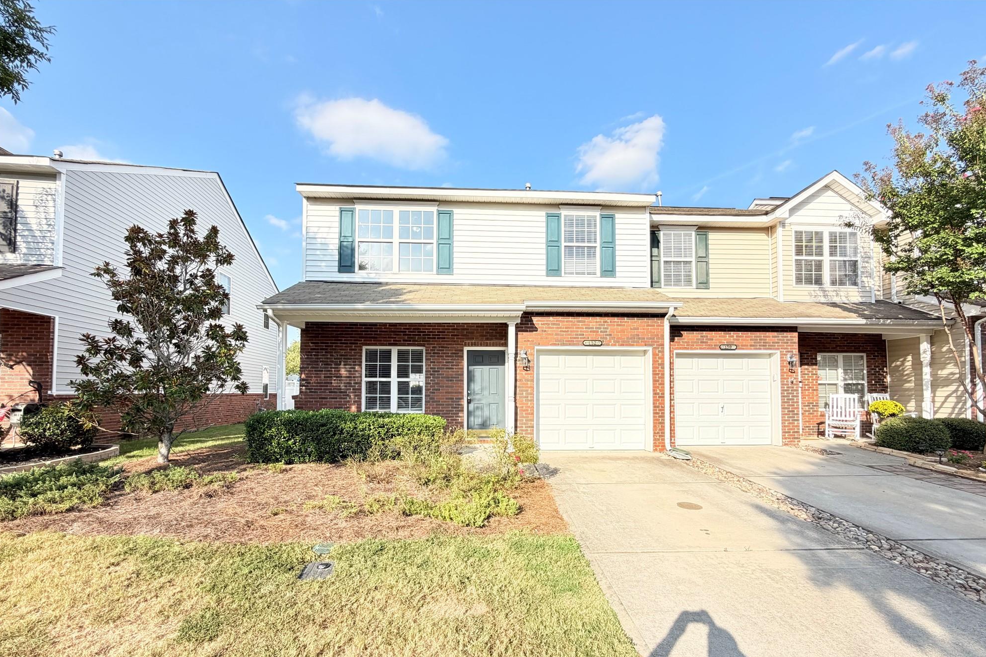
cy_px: 379
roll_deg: +0.1
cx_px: 504
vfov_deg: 76.8
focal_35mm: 15
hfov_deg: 100.4
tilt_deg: +1.4
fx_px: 411
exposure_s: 1/439
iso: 64
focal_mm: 2.22
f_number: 2.2
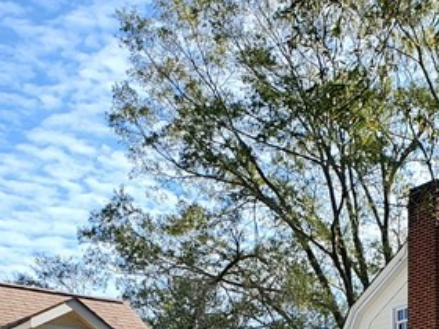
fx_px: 1205
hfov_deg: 20.6
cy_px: 545
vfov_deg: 14.2
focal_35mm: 95
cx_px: 274
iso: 50
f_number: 2.4
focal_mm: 4.3
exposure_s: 1/980
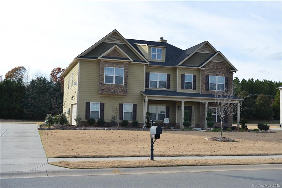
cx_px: 141
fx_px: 353
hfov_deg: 43.6
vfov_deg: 29.9
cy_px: 94
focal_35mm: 45
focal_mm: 45
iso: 400
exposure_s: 1/350
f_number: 9.5
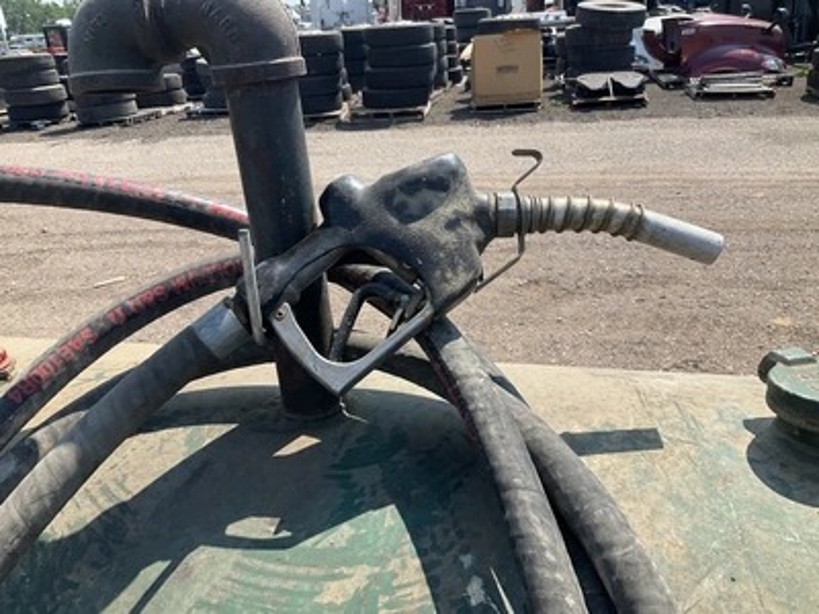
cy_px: 307
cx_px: 410
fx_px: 686
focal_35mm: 29
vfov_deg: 48.2
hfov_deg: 61.7
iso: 25
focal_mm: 3
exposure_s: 1/1035
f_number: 1.8
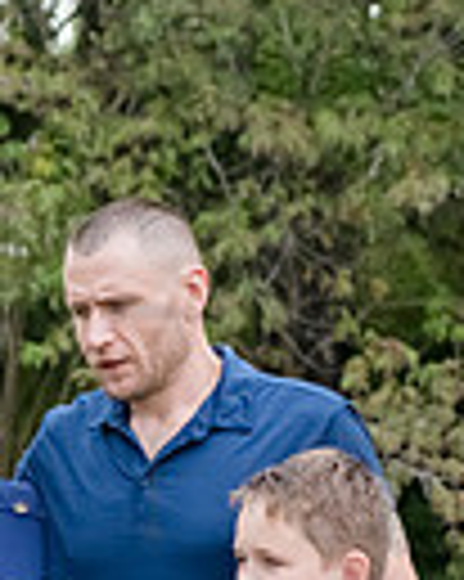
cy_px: 708
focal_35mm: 337
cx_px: -27
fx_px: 5792
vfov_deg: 5.7
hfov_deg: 4.6
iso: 1250
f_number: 5.6
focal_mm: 80
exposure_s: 1/250
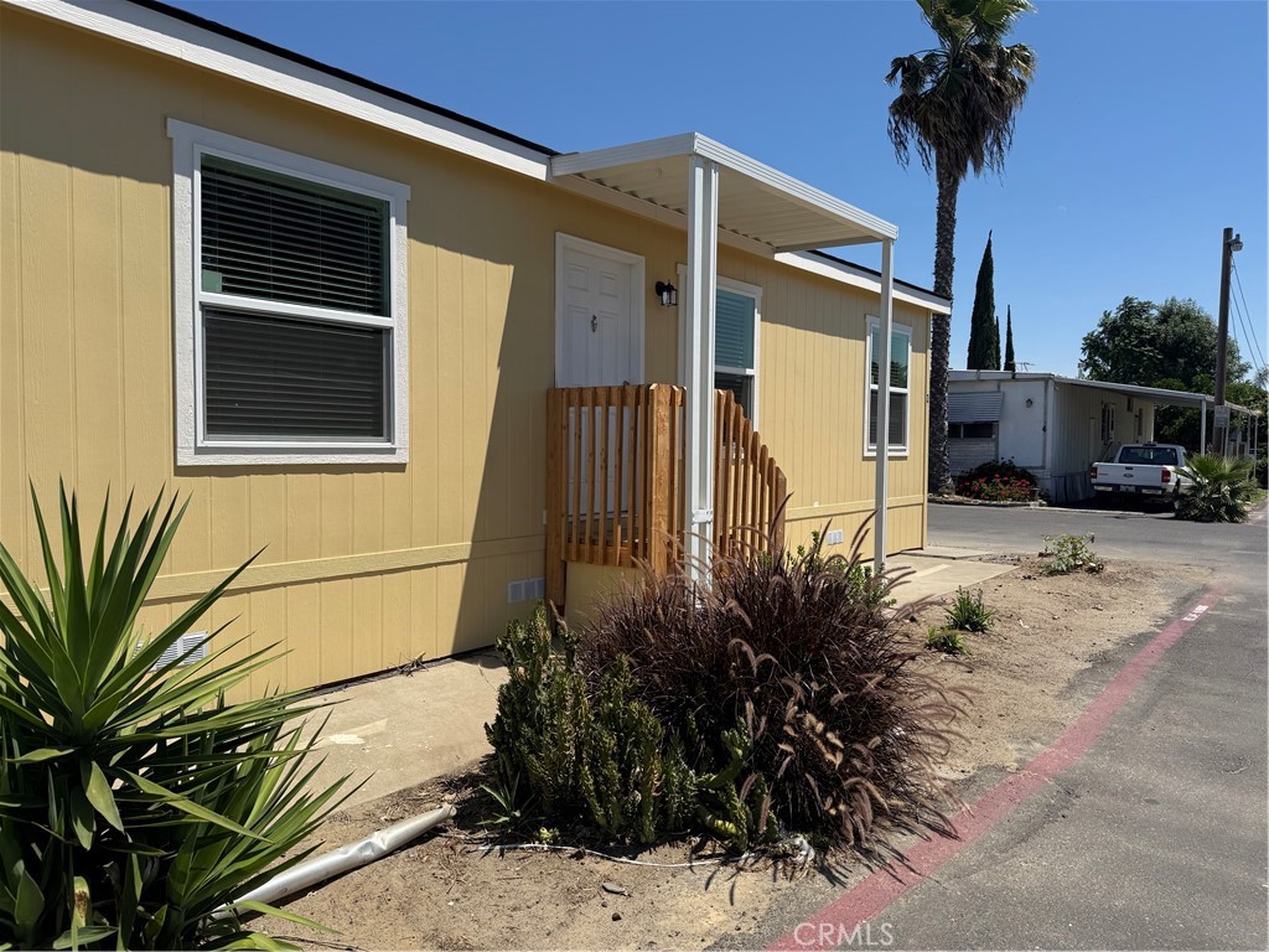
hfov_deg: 71.6
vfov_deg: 56.8
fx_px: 880
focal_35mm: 24
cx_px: 634
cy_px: 476
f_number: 1.78
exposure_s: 1/5714
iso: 80
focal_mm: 6.76
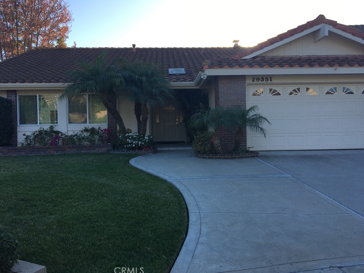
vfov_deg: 46.8
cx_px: 181
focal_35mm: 30
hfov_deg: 60.0
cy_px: 135
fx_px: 315
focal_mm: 4.15
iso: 25
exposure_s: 1/587
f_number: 2.2
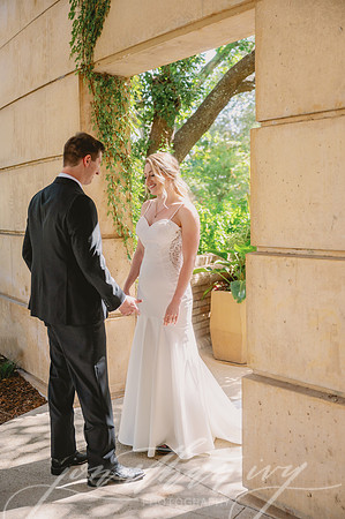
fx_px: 605
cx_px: 172
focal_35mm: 42
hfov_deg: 31.8
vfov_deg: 46.4
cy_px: 260
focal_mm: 42
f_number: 2.8
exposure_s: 1/2000
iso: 800
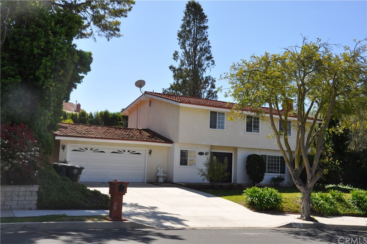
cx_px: 184
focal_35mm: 39
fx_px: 397
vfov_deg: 34.1
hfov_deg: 49.6
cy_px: 122
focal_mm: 26
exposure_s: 1/320
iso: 200
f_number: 9
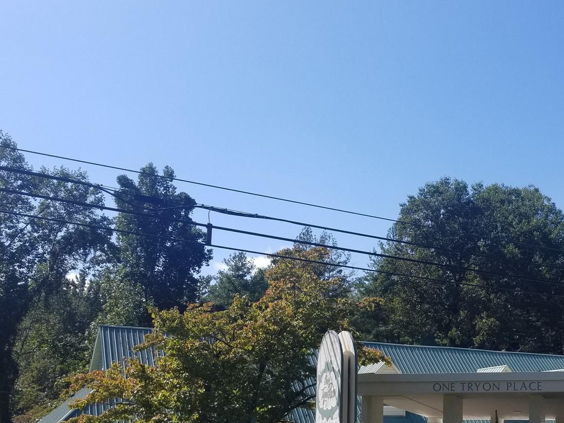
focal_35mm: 46
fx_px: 749
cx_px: 437
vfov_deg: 30.9
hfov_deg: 39.9
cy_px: 319
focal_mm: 4.3
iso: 50
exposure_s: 1/2440
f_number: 1.7
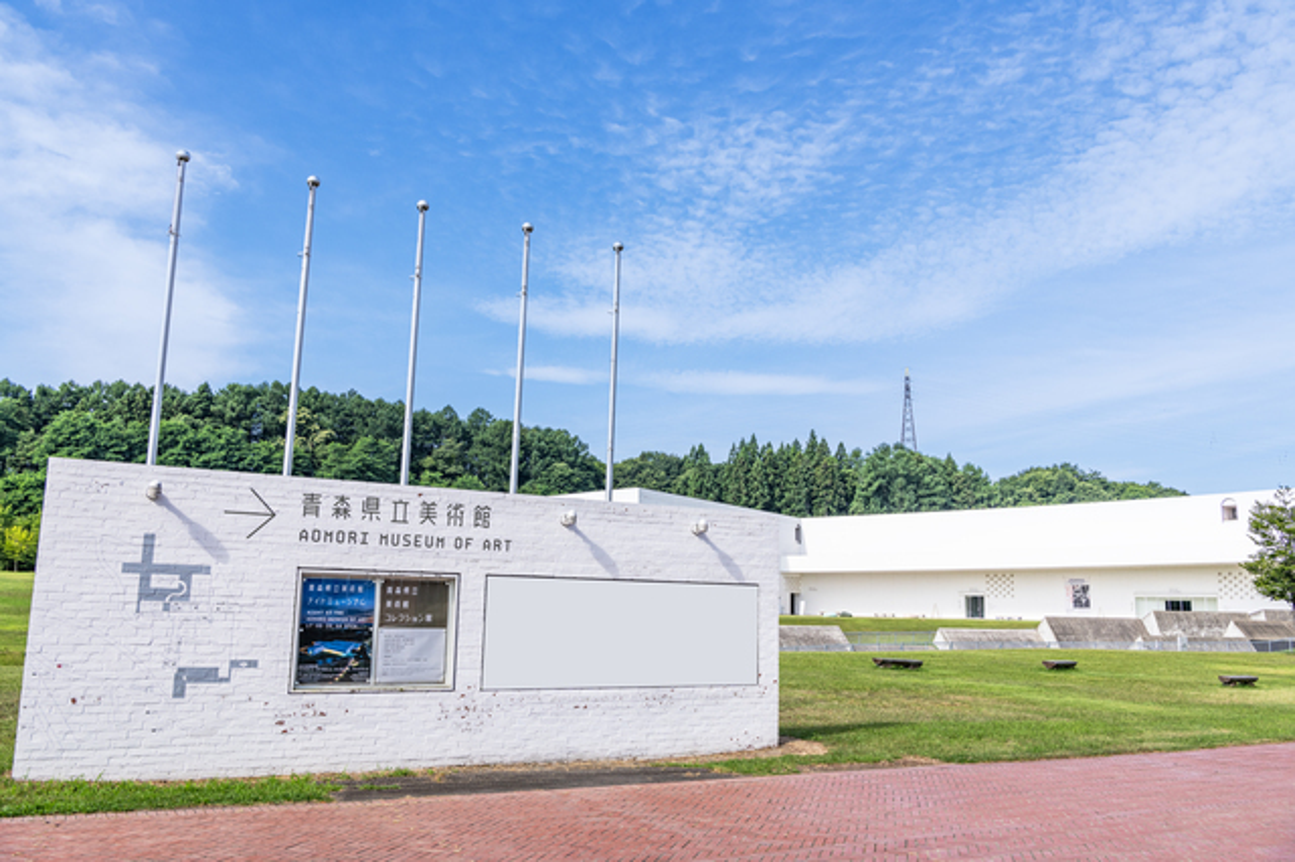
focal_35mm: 31
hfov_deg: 60.3
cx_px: 648
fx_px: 1115
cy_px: 431
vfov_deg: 42.3
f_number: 11
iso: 125
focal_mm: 31
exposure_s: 1/250
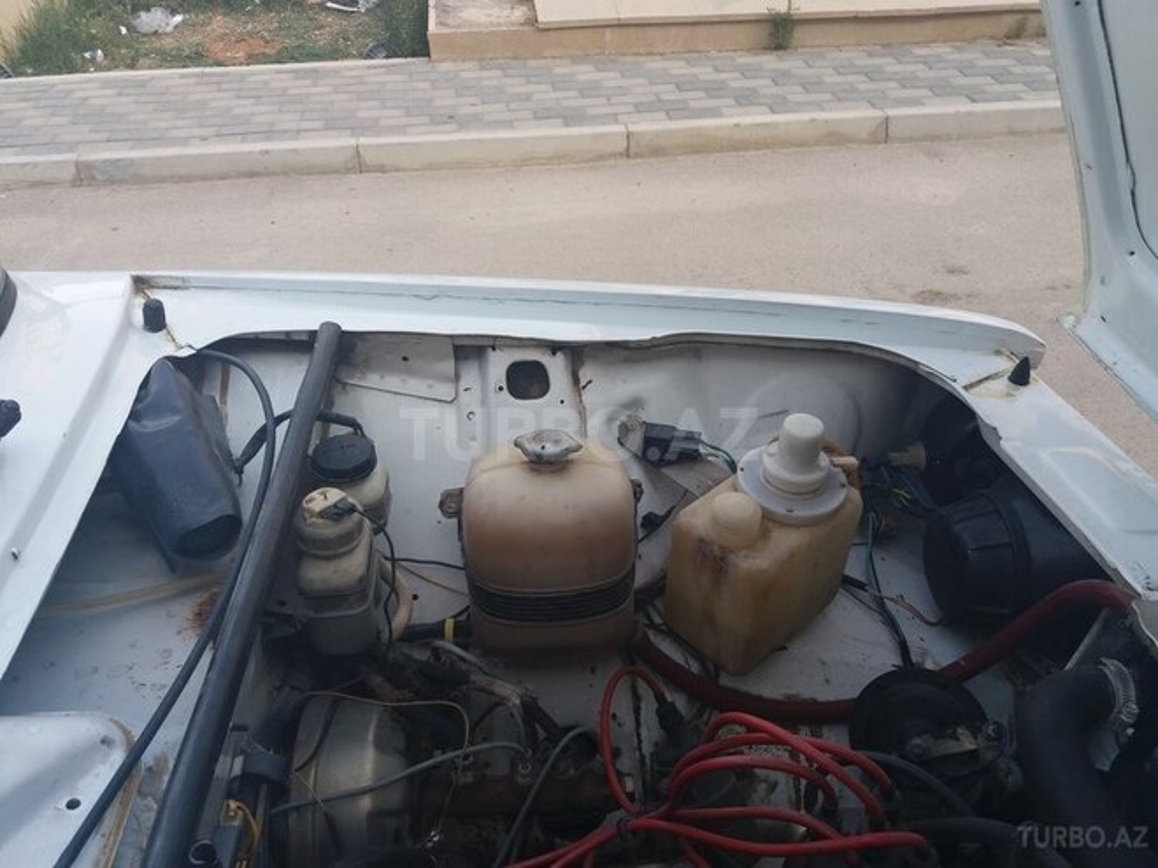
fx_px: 937
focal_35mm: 28
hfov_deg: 63.4
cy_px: 434
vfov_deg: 49.7
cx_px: 579
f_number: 1.9
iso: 64
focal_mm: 3.7
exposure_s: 1/395
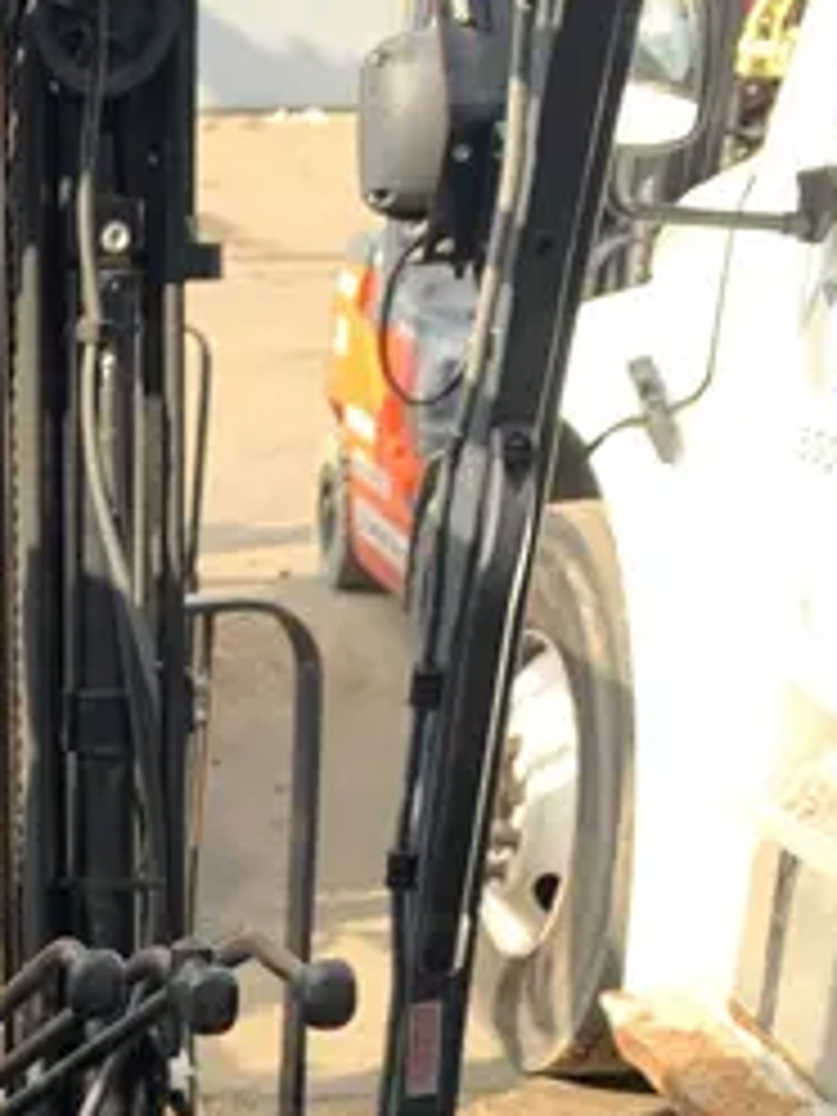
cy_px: 1303
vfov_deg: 23.4
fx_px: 2482
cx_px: -90
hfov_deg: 18.4
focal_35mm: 77
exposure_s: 1/215
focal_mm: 4.25
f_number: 1.8
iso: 25
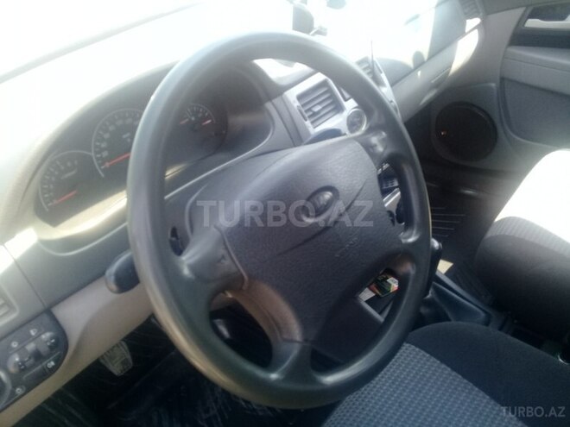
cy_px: 214
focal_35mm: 31
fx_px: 510
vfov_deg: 45.4
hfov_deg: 58.4
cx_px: 285
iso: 50
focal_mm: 3.3
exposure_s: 1/50
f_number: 2.2
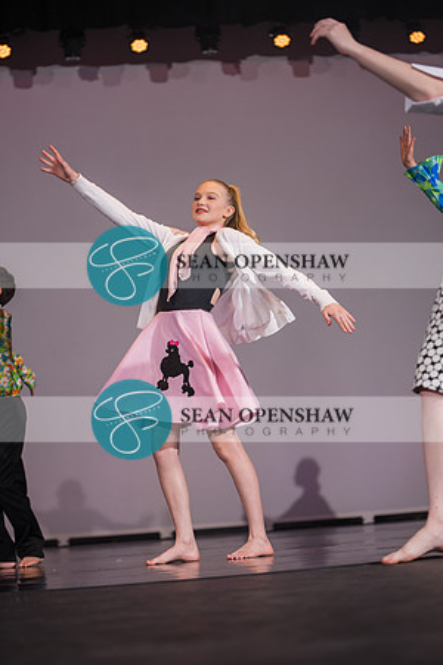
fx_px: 1292
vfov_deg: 28.8
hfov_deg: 19.5
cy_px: 332
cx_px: 222
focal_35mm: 70
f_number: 2.8
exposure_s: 1/500
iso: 400
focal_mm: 70
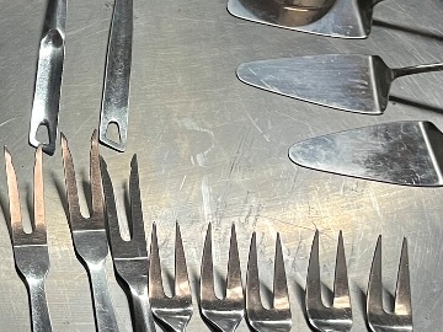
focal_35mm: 74
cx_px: -160
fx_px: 947
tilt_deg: -59.2
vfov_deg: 19.8
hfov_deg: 22.9
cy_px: 221
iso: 200
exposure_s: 1/50
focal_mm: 5.1
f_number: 1.6
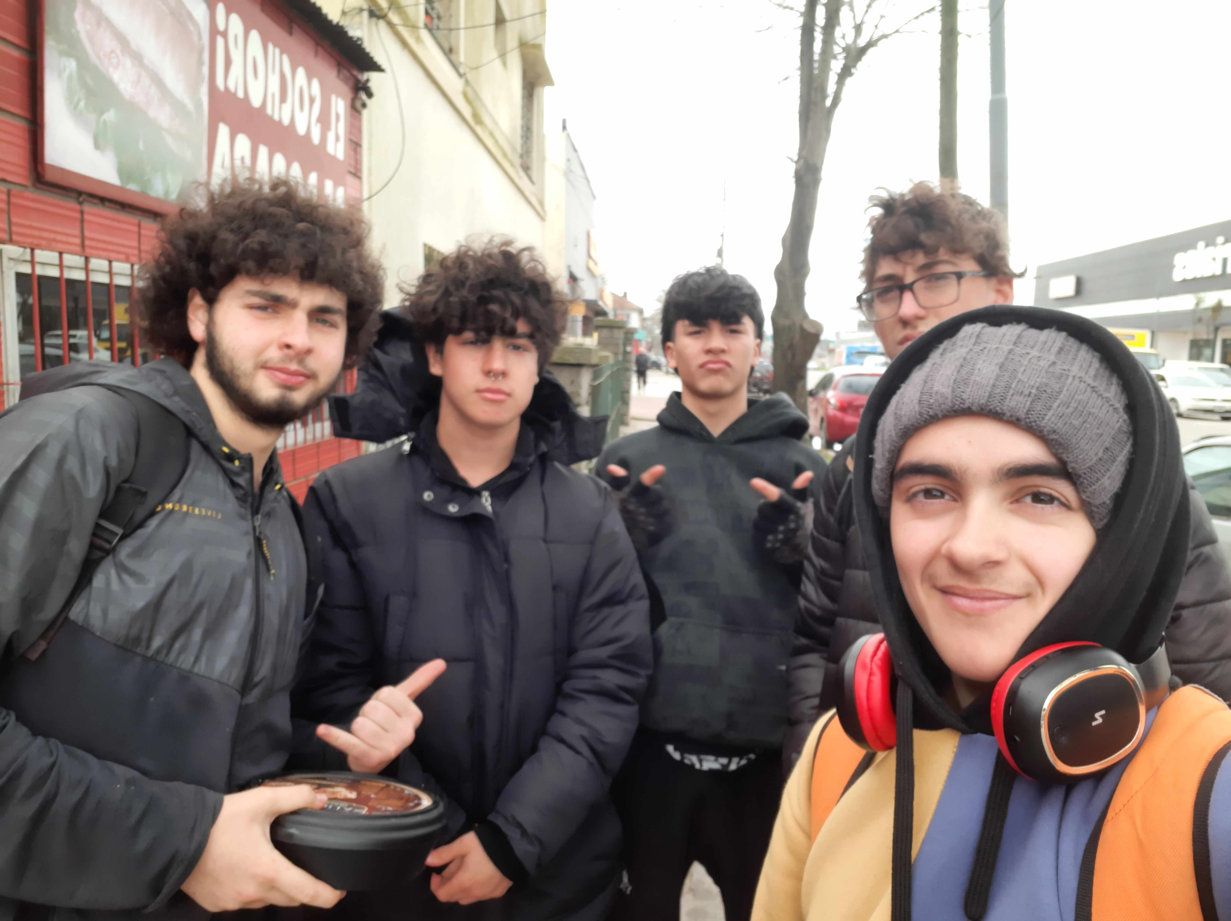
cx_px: 616
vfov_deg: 54.8
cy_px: 460
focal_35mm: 25
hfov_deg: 69.4
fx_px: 888
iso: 50
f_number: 2
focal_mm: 3.75
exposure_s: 1/100
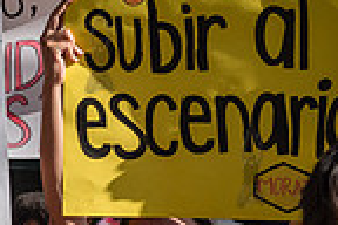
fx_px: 1436
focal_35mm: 153
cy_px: 165
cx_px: -204
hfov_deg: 12.6
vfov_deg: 9.0
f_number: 5
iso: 500
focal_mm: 38
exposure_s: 1/4000
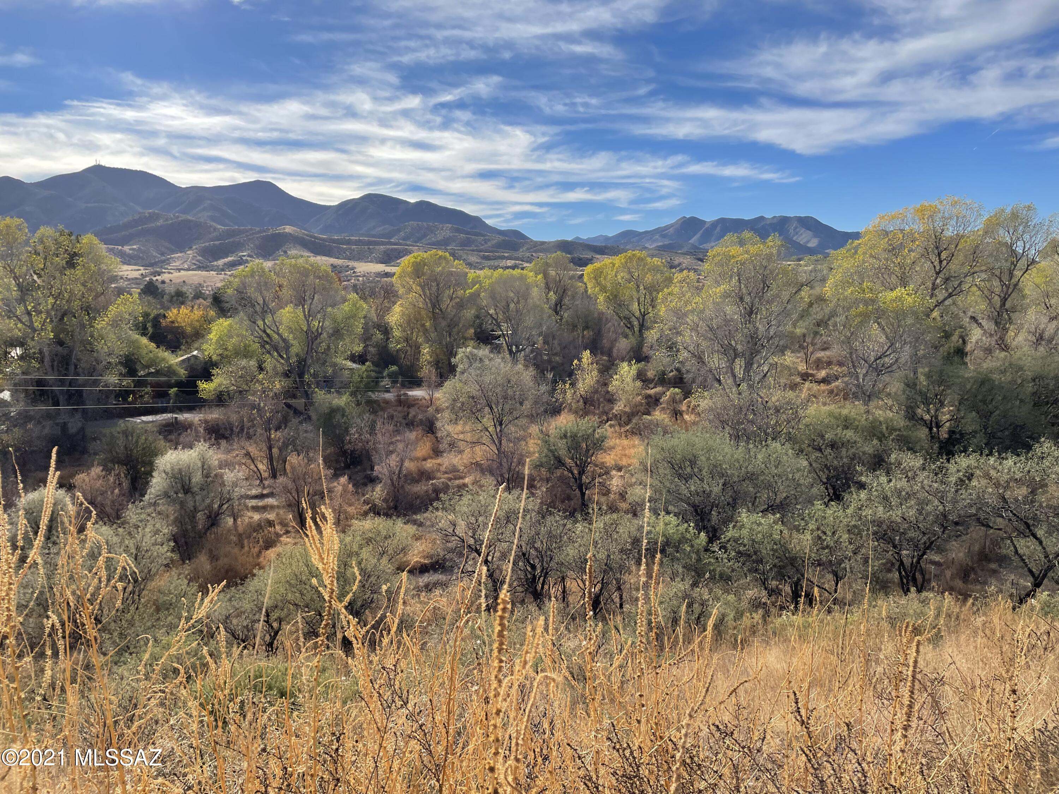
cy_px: 397
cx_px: 530
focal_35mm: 26
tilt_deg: -8.4
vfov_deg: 53.1
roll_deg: +2.2
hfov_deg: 67.3
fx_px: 795
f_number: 1.6
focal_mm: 4.2
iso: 32
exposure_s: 1/3731
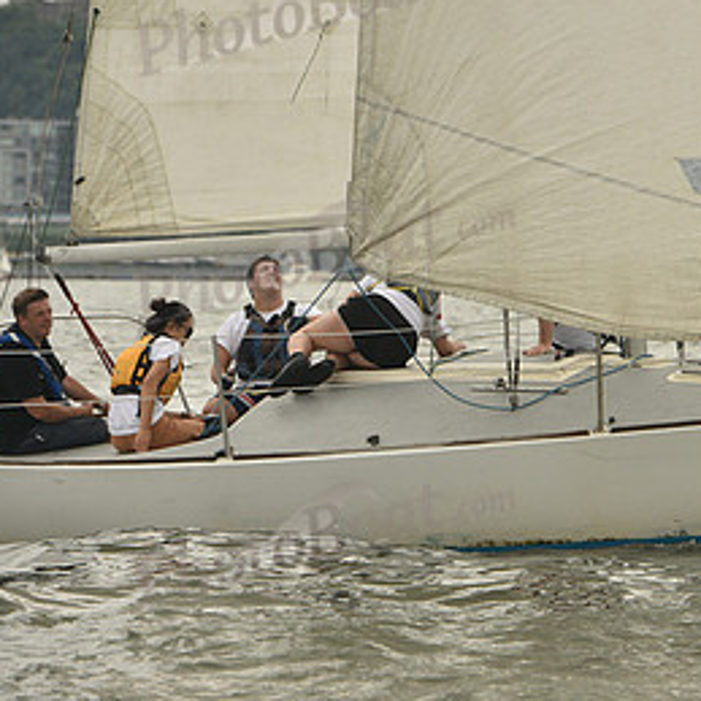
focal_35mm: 324
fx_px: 7423
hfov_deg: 5.4
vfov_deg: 5.4
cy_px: 359
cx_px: 658
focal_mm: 170
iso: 320
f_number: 5.6
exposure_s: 1/1600
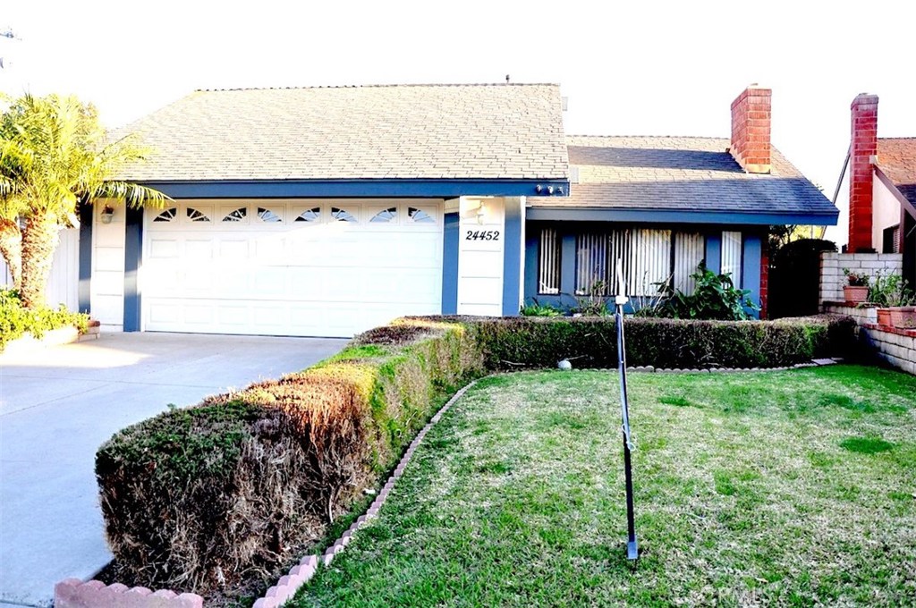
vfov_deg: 47.8
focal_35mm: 27
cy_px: 304
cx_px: 458
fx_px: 686
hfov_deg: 67.4
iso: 200
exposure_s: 1/125
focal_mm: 18
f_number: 5.6
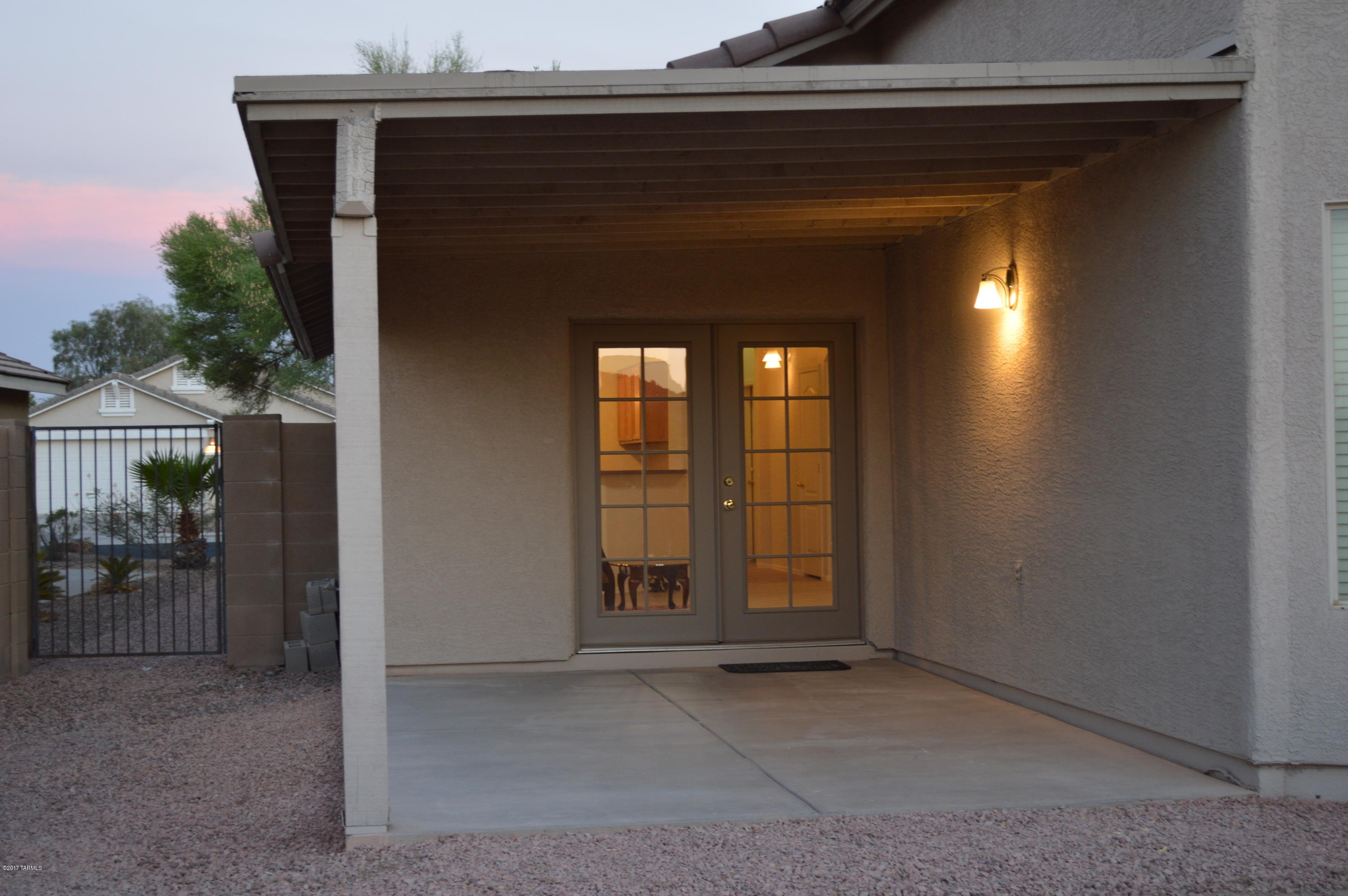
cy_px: 448
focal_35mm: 51
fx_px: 1908
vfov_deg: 26.4
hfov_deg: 38.9
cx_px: 674
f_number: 5
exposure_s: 1/20
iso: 400
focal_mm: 34
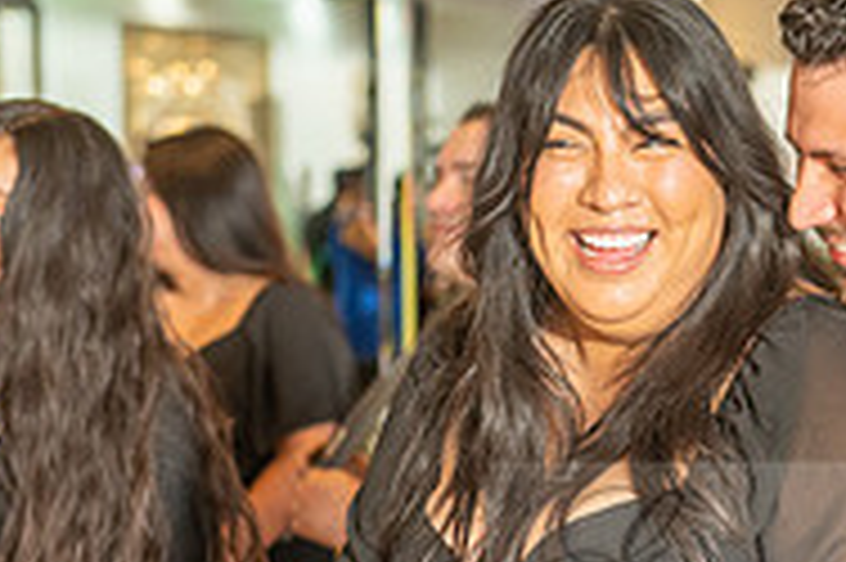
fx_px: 5071
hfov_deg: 9.5
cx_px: 878
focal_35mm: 216
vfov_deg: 6.3
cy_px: 569
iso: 500
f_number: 4.5
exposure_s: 1/200
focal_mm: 70
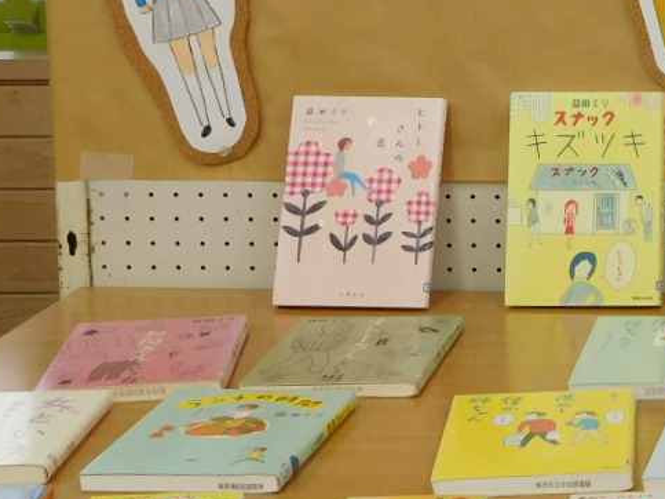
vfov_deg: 12.6
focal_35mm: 116
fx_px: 2228
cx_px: 1016
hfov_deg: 15.6
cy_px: 22
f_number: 3.8
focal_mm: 6.2
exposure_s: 1/60
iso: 125
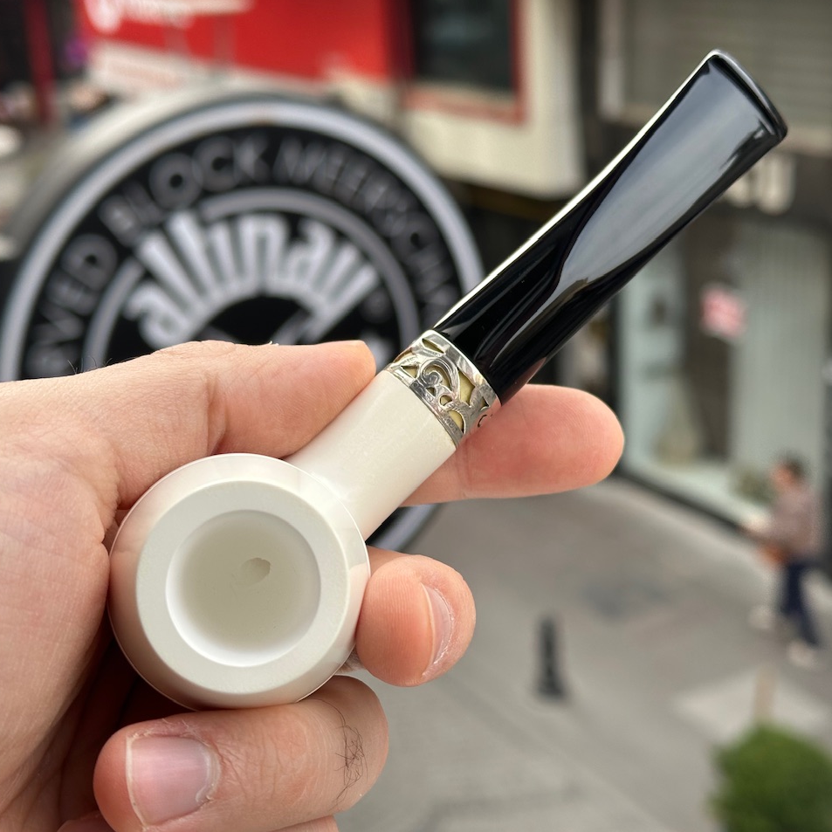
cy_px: 414
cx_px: 434
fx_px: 1550
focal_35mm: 57
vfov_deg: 30.0
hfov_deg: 30.0
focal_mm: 6.86
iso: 64
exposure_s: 1/555
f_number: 1.78
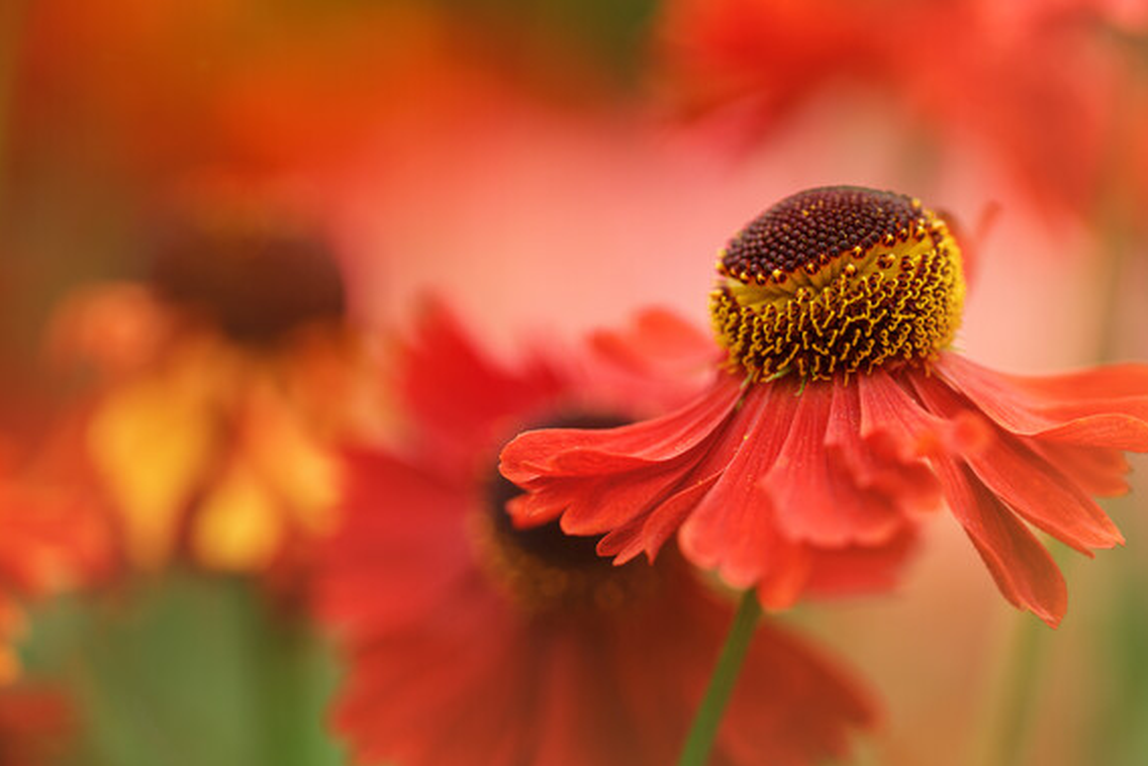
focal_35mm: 198
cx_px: 722
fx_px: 6315
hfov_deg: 10.4
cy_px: 376
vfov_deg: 6.9
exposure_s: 1/160
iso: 125
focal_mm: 150
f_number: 2.8
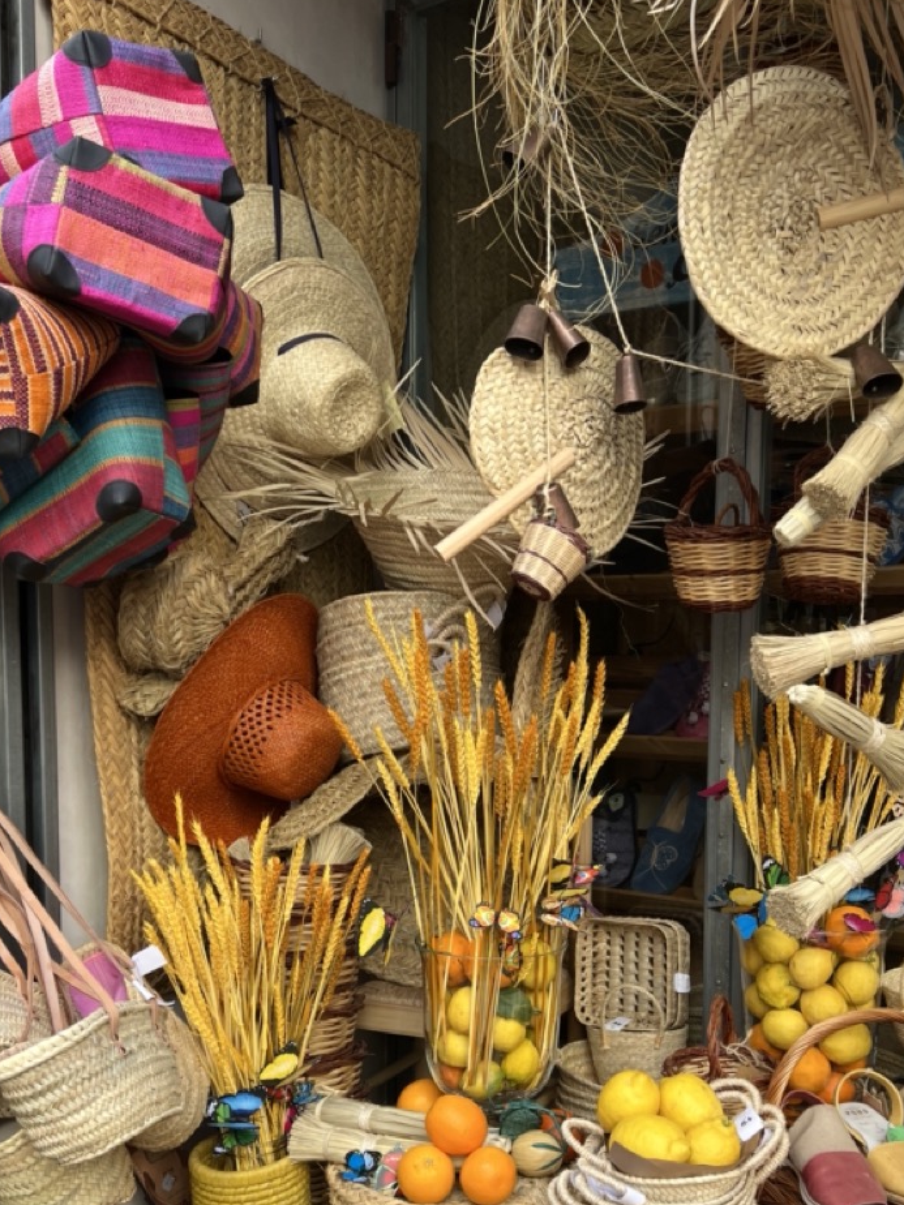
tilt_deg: -4.5
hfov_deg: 39.5
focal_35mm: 36
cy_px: 754
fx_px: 1254
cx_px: 531
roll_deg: -0.1
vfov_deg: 50.8
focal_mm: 5.7
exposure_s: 1/201
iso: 40
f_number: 1.5
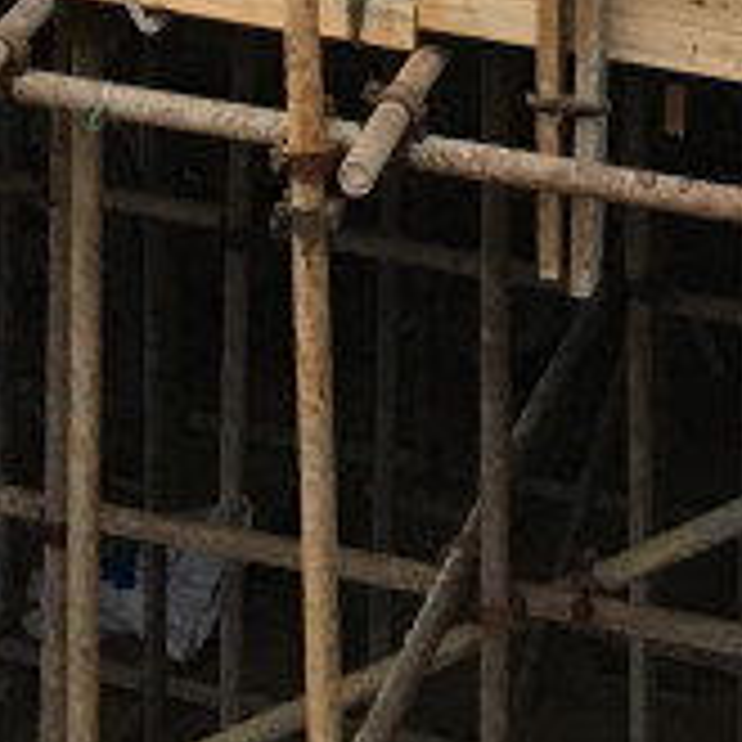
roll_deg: -1.4
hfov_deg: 10.4
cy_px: -1070
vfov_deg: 9.3
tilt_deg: -8.9
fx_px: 4074
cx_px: 153
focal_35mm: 168
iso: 40
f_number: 2.2
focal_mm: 4.15
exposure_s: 1/17
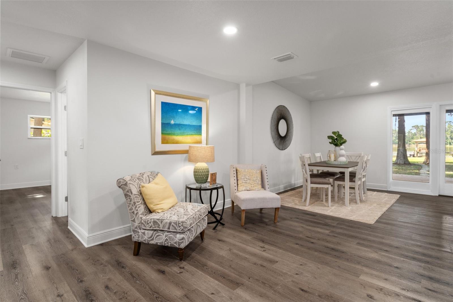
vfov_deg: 70.4
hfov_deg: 93.3
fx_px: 214
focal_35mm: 17
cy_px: 151
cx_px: 226
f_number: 8
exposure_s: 1/3
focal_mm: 17
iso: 320
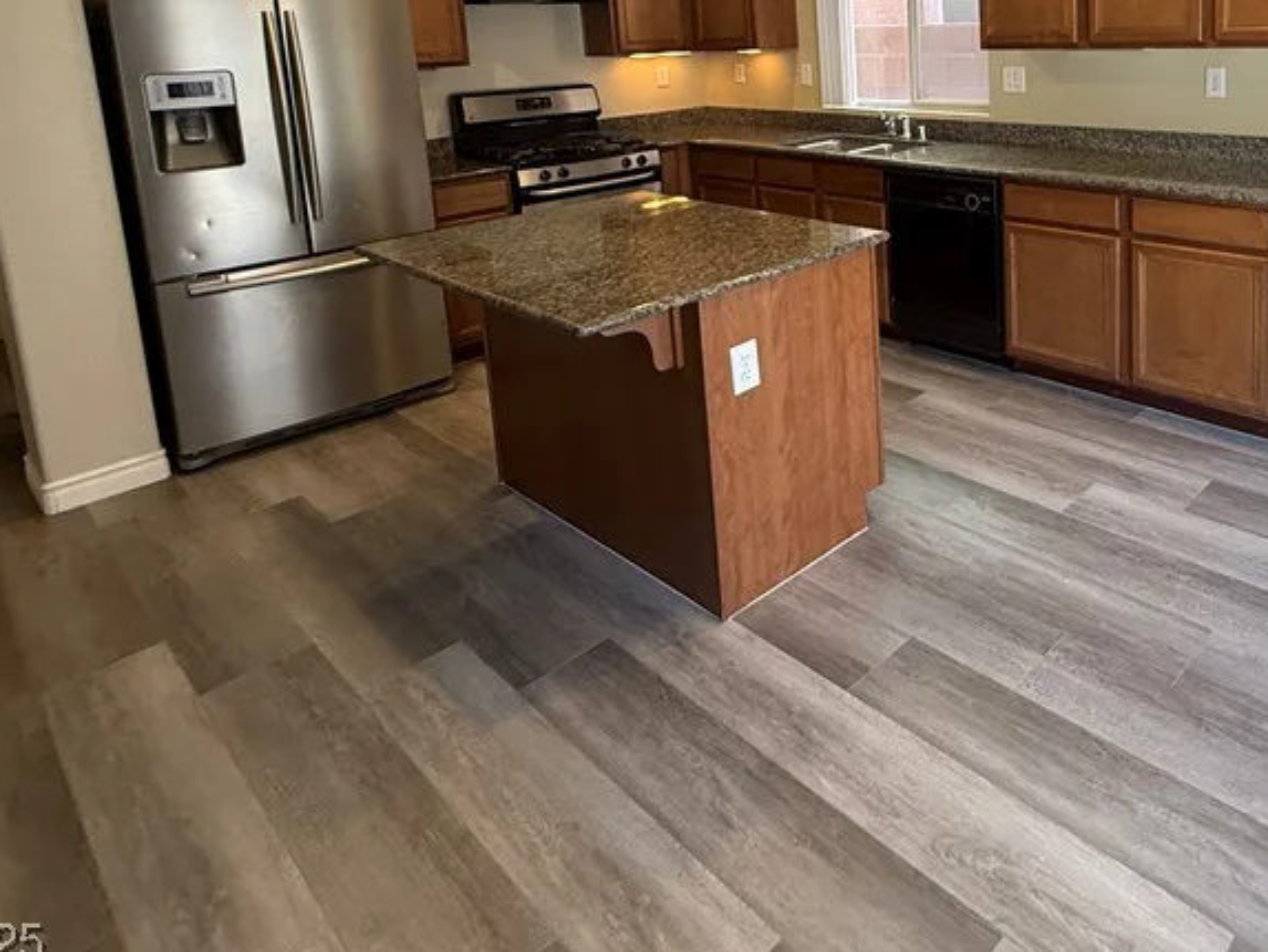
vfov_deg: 50.3
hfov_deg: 65.1
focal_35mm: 25
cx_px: 954
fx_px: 916
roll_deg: +1.5
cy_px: 142
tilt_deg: -8.4
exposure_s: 1/60
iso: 320
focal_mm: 2.22
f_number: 2.2
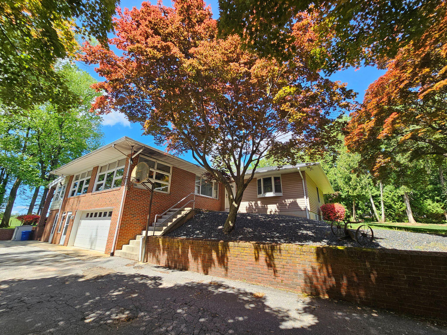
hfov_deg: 106.2
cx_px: 224
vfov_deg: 89.9
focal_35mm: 13
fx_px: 168
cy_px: 168
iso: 50
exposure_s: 1/476
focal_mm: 2.2
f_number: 2.2
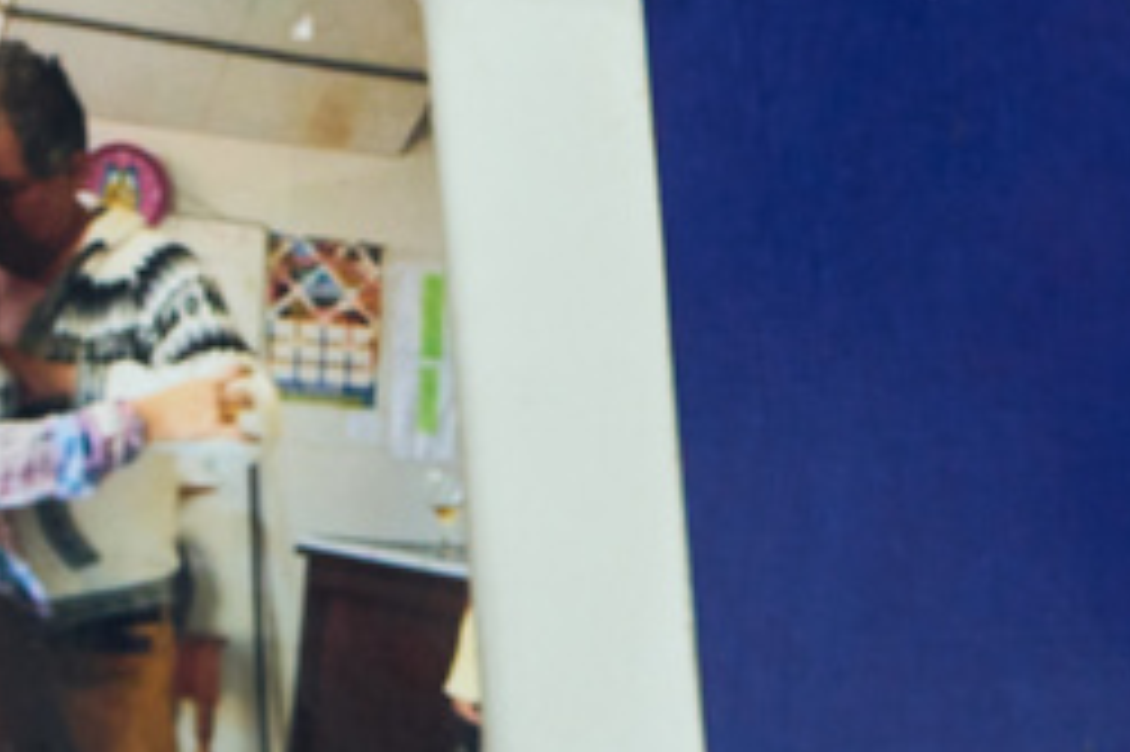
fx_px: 4486
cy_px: -549
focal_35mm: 143
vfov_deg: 9.2
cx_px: 1594
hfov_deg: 13.7
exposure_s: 1/320
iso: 1000
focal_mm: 35
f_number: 2.8
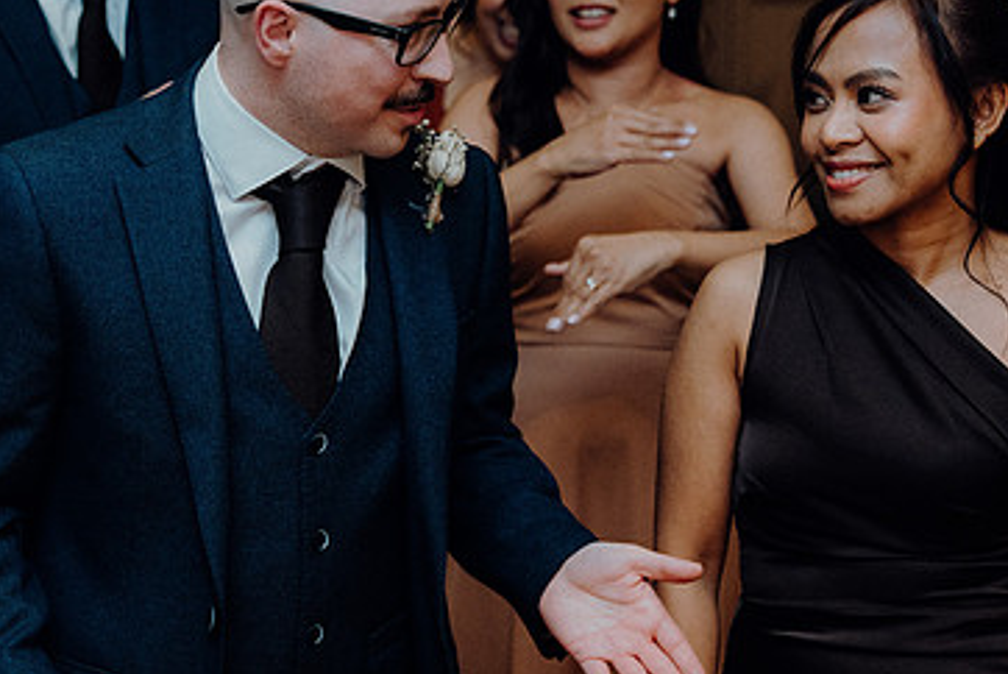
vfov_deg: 14.3
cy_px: 311
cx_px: 551
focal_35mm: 96
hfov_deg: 21.2
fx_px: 2690
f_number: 3.5
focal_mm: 60
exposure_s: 1/160
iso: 3200
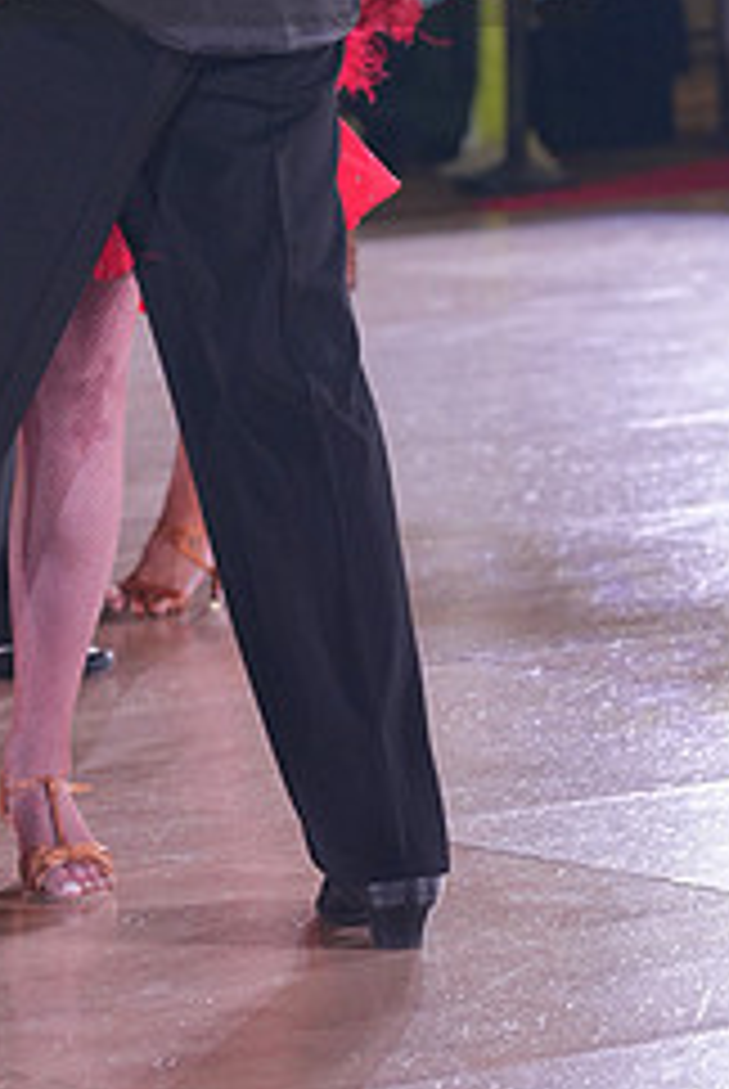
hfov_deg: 6.3
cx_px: -25
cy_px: -122
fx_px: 6602
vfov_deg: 9.3
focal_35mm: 218
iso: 1600
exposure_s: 1/400
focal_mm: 91
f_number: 4
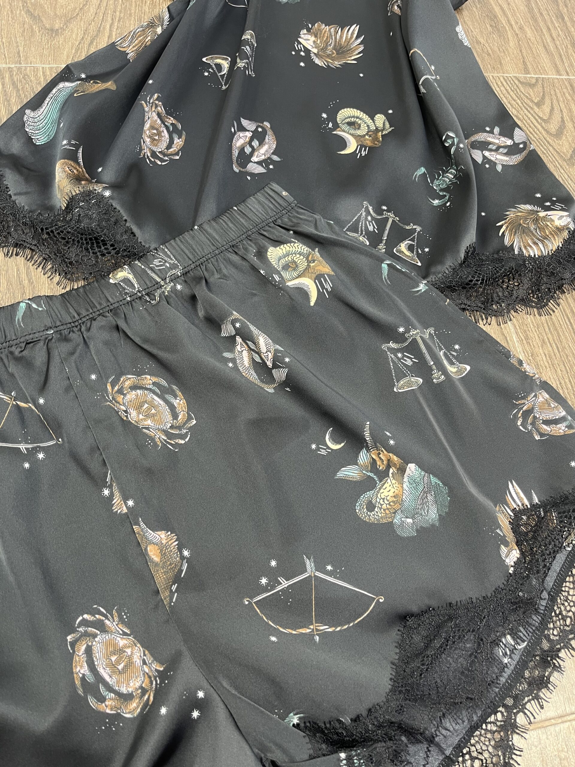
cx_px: 288
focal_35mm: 26
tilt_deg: -64.5
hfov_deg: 53.1
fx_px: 576
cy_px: 384
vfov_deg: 67.3
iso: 125
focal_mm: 5.1
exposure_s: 1/50
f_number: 1.6
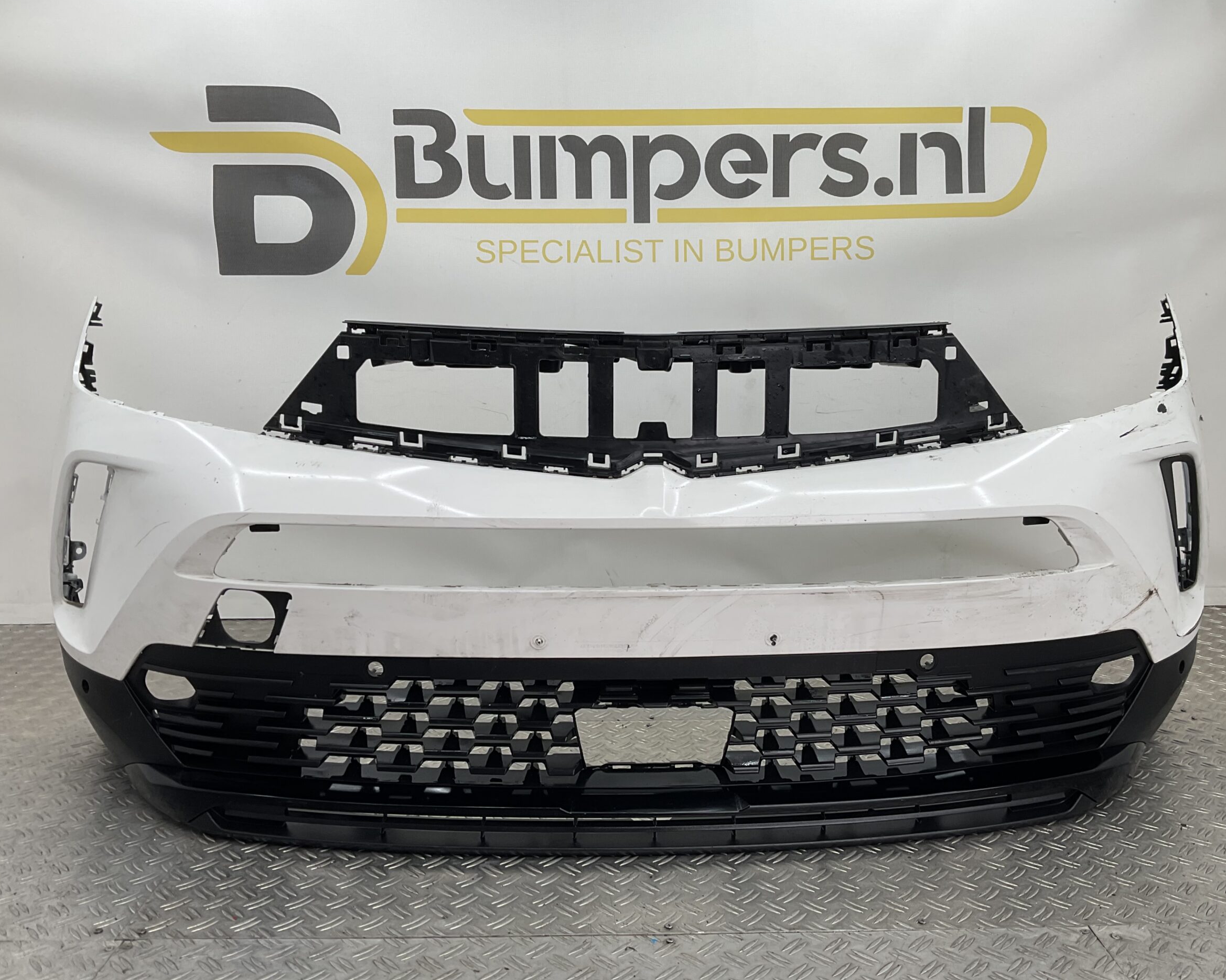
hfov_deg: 57.1
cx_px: 650
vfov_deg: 47.1
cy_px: 487
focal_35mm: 31
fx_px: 1125
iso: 16
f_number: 1.8
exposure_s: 1/122
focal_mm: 3
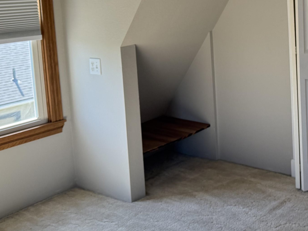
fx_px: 481
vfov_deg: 26.3
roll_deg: +2.1
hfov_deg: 33.8
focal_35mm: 54
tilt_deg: -3.6
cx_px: 272
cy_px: 32
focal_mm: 6.76
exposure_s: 1/329
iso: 80
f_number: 1.78
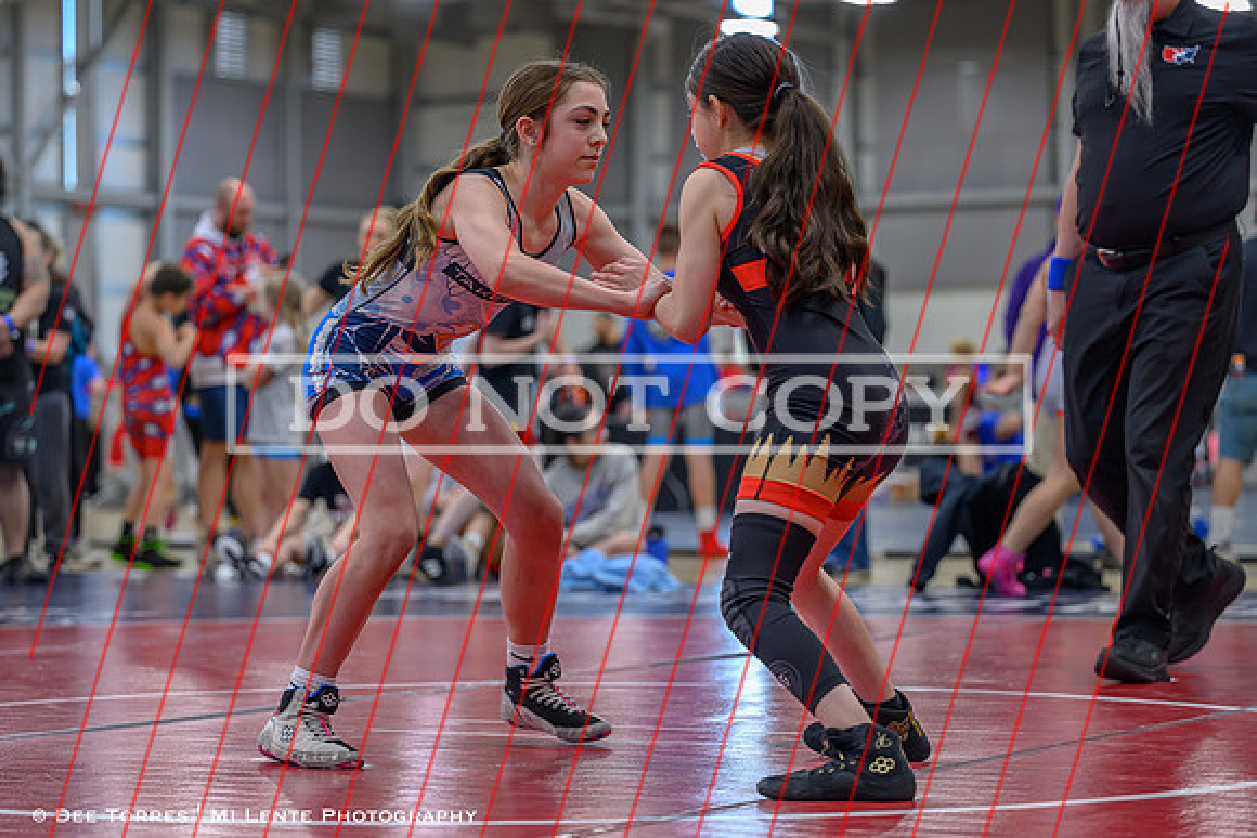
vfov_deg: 13.6
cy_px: 446
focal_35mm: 101
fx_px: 3528
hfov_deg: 20.2
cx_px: 536
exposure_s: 1/400
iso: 800
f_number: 2.8
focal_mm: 88
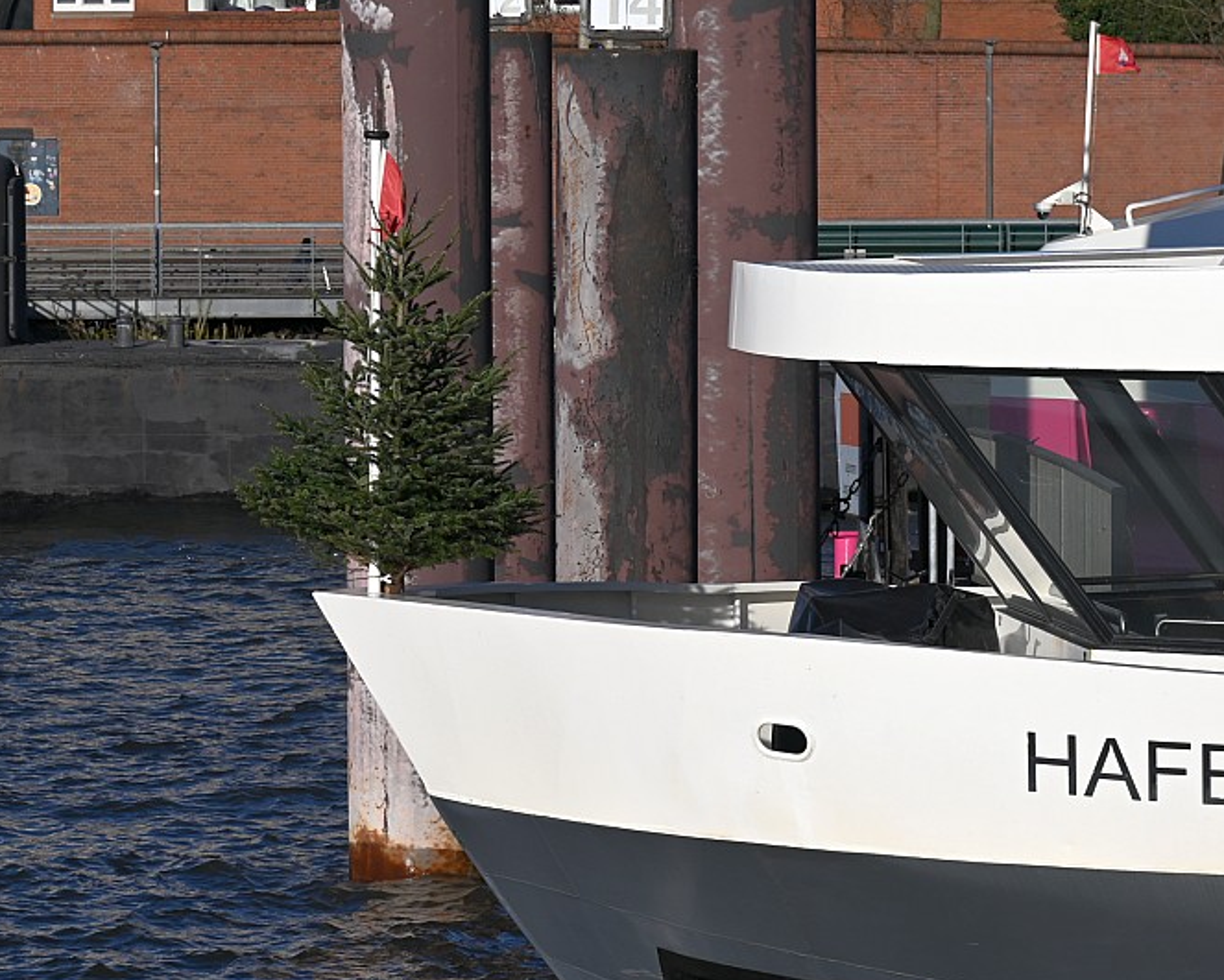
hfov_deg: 11.1
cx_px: 727
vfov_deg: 8.9
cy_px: 540
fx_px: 6306
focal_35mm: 174
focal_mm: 120
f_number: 8
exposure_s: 1/500
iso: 100
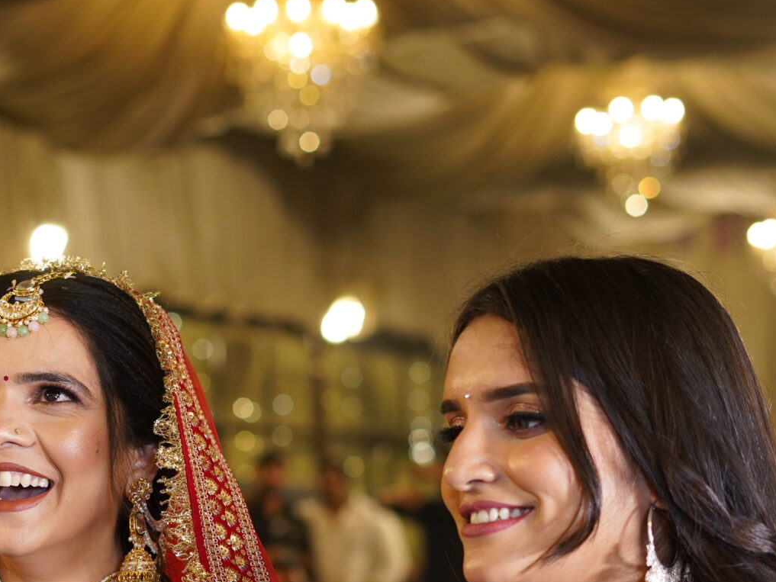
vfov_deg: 12.1
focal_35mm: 121
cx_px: 59
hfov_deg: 16.1
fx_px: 2713
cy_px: 573
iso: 800
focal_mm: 50
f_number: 2.8
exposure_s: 1/125
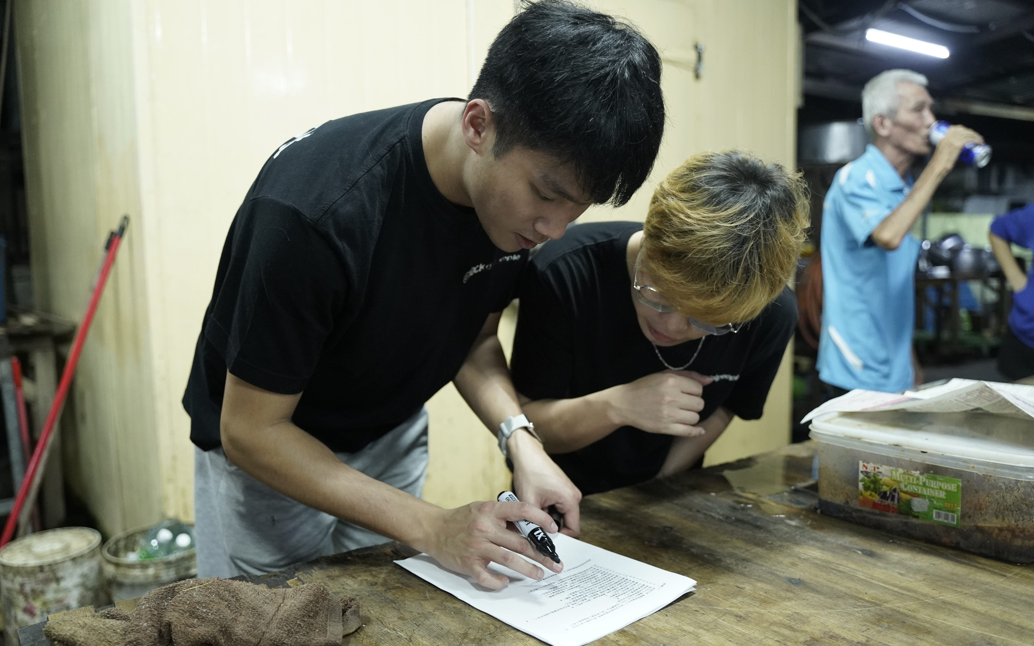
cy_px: 334
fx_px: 874
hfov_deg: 61.2
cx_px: 516
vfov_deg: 40.6
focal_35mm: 31
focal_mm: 30
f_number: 2.8
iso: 5000
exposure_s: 1/125
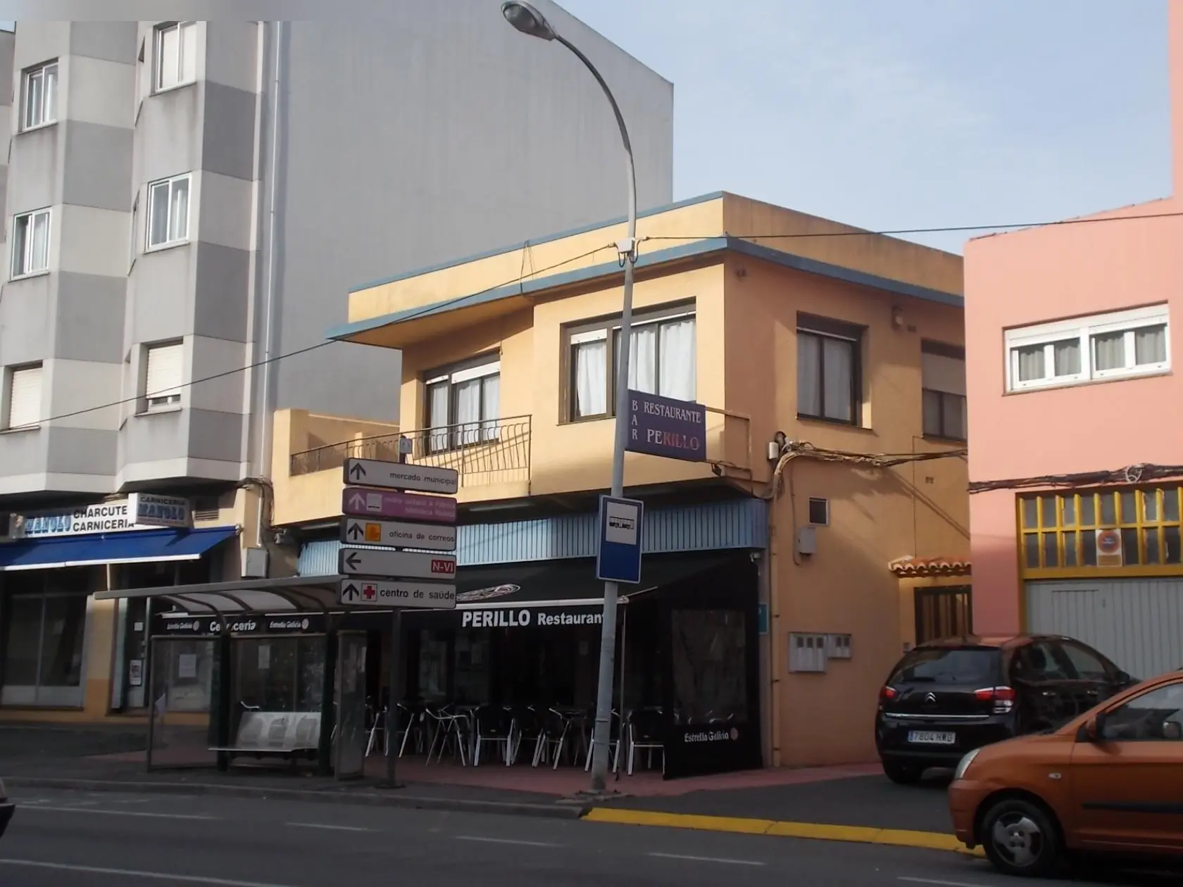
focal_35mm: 44
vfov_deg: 32.9
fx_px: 1504
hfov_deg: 42.9
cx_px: 592
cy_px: 444
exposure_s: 1/500
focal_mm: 7.9
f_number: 4.2
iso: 80
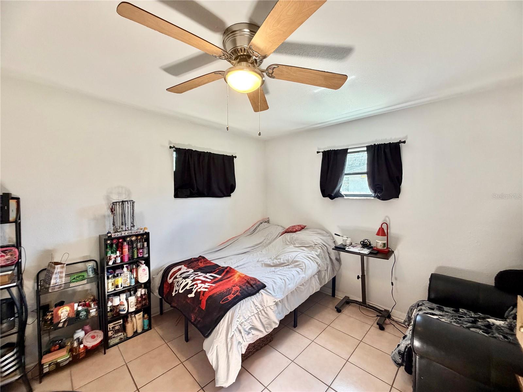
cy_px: 196
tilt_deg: -1.6
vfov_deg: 85.7
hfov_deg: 102.1
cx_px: 262
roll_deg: -0.3
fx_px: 212
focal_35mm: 14
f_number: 2.2
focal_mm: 2.22
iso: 250
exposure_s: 1/120
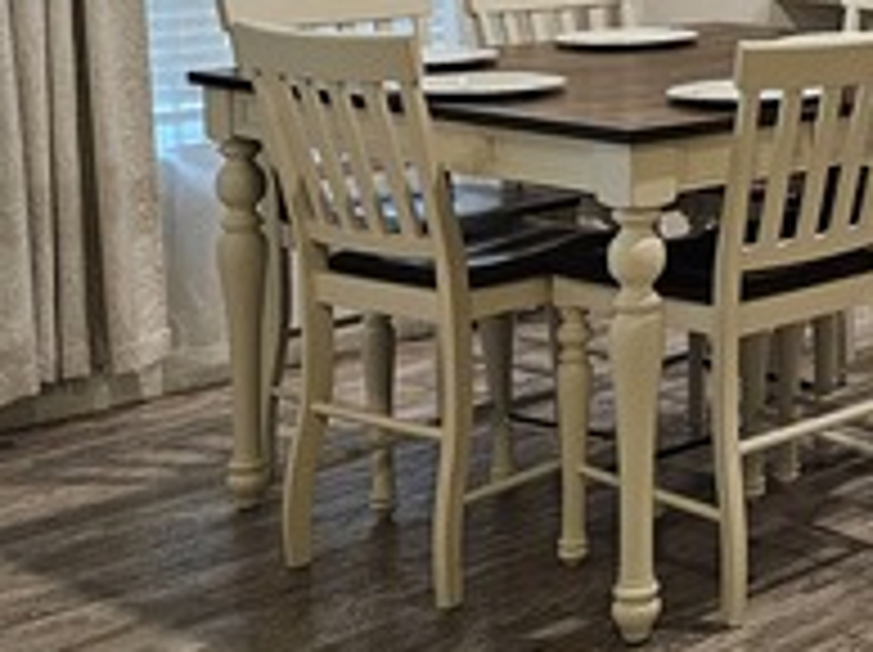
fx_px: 1914
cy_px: 18
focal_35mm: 76
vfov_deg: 18.9
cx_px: 1314
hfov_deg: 21.5
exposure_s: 1/120
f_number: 1.8
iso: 800
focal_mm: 5.4
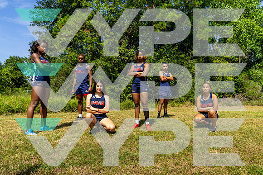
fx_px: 197
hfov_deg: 67.4
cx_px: 132
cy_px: 88
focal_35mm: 27
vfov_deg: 48.0
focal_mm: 27
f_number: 10
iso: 100
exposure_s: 1/125
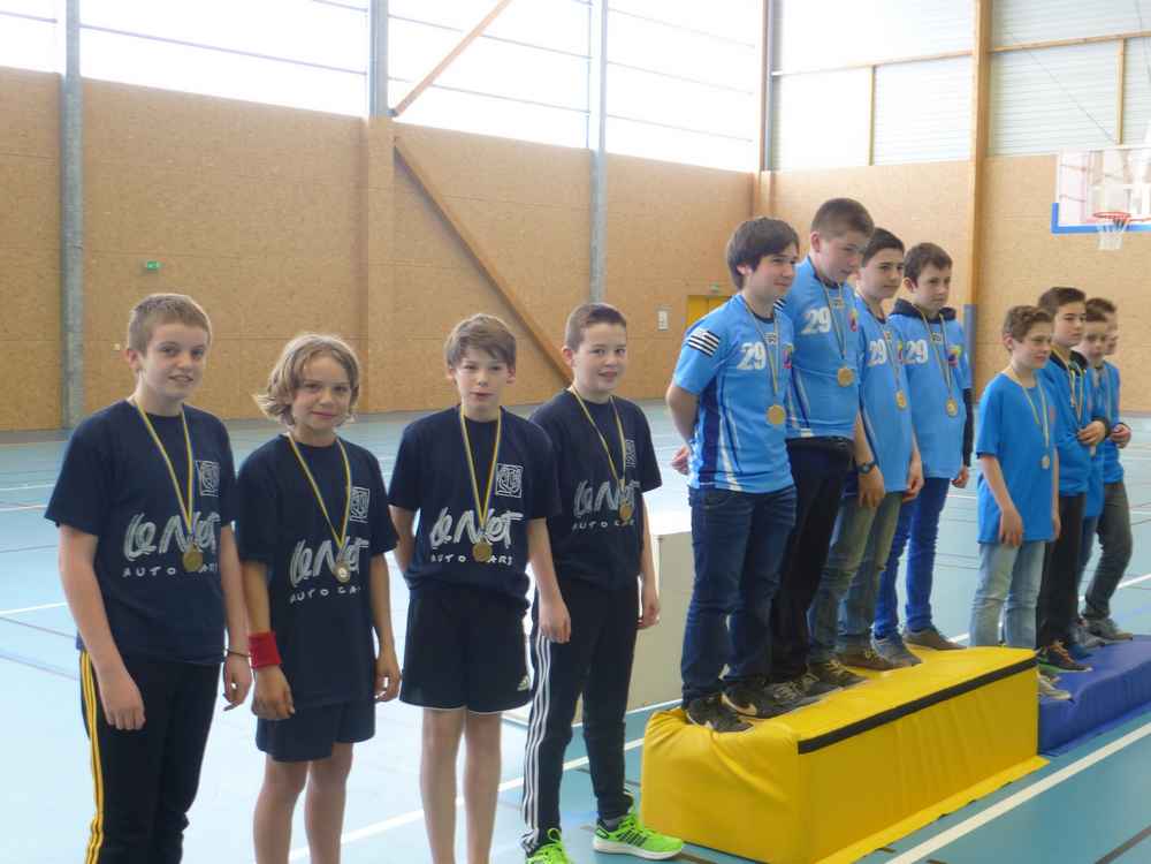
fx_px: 1496
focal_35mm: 45
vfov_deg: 32.2
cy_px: 432
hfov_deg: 42.1
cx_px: 576
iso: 100
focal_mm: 8
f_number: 4
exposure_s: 1/10
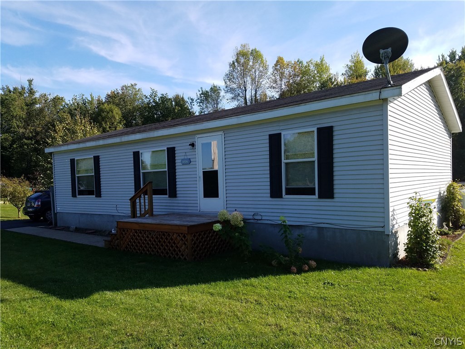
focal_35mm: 26
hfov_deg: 67.3
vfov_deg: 53.1
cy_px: 174
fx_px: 349
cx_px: 232
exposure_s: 1/1452
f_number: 1.7
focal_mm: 4.2
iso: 50
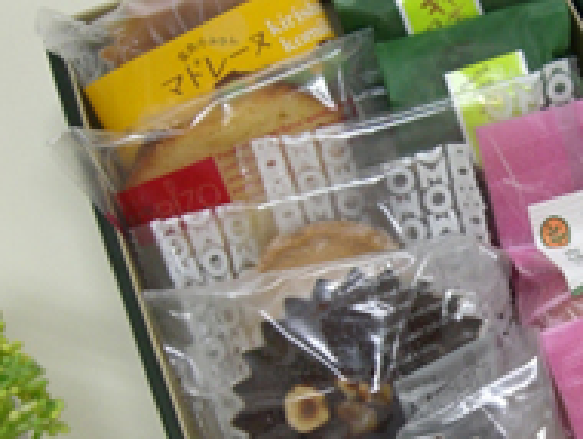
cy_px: 307
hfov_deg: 23.5
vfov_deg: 18.4
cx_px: 555
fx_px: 1349
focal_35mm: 80
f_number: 2.7
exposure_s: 1/50
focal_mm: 6.2
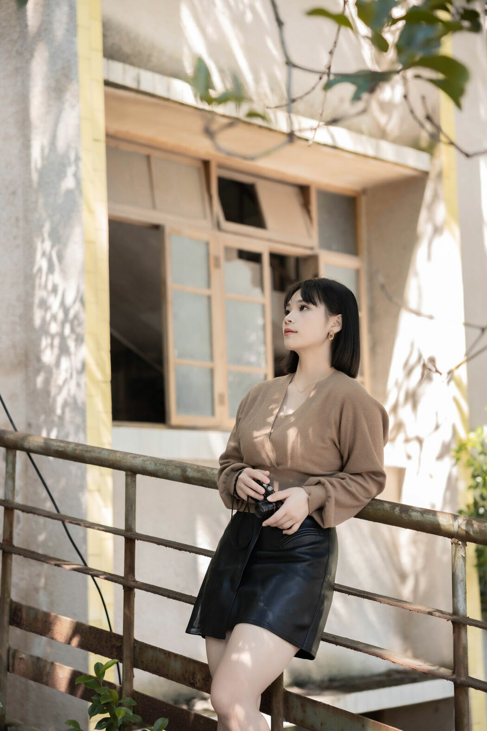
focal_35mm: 70
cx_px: 244
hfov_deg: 19.5
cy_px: 366
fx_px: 1420
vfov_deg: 28.8
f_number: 2.8
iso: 100
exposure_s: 1/60
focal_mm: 70
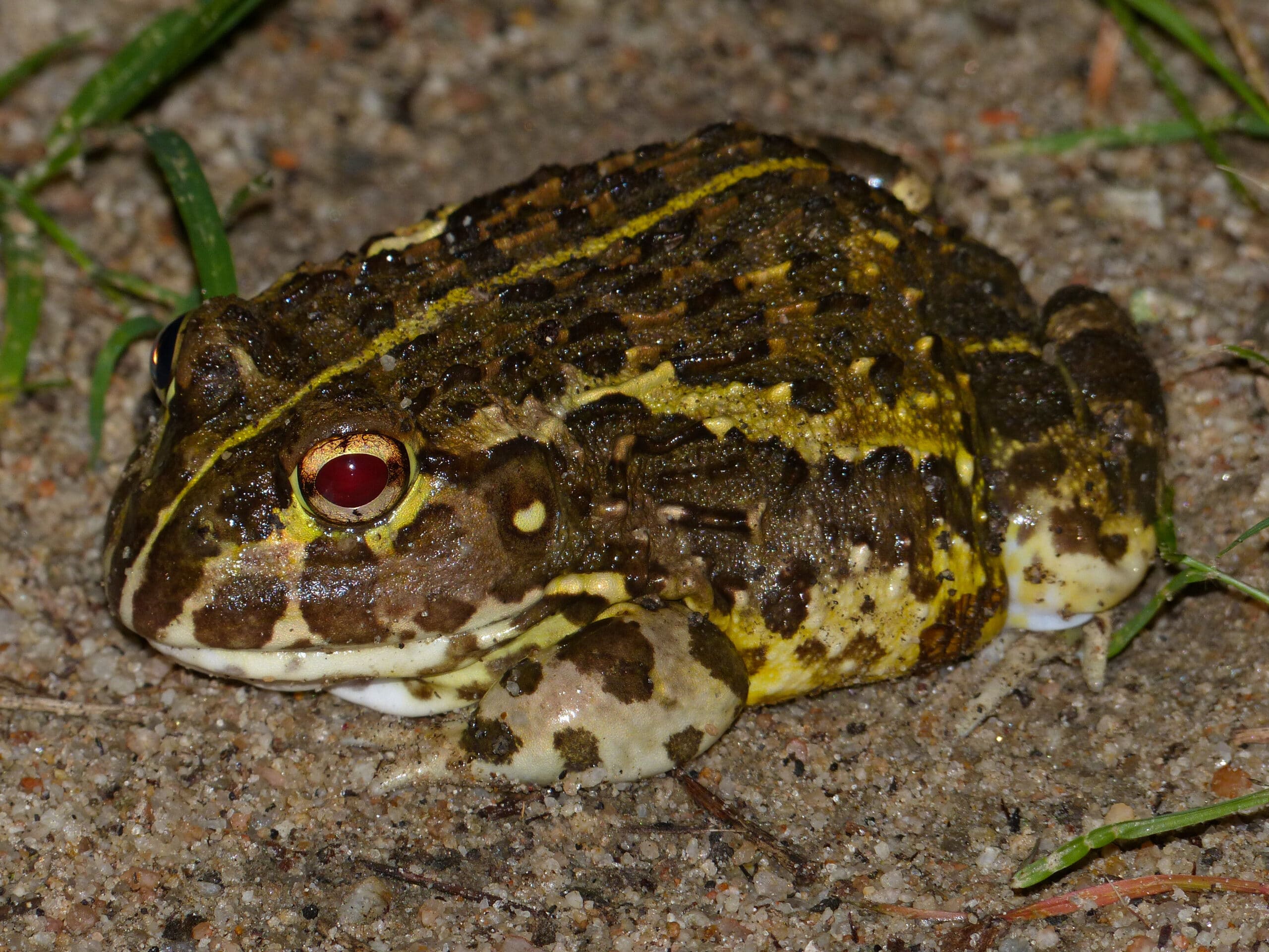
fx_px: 21996
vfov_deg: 2.5
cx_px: 634
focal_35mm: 600
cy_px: 476
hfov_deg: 3.3
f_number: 5.6
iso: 100
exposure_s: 1/1300
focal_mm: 108
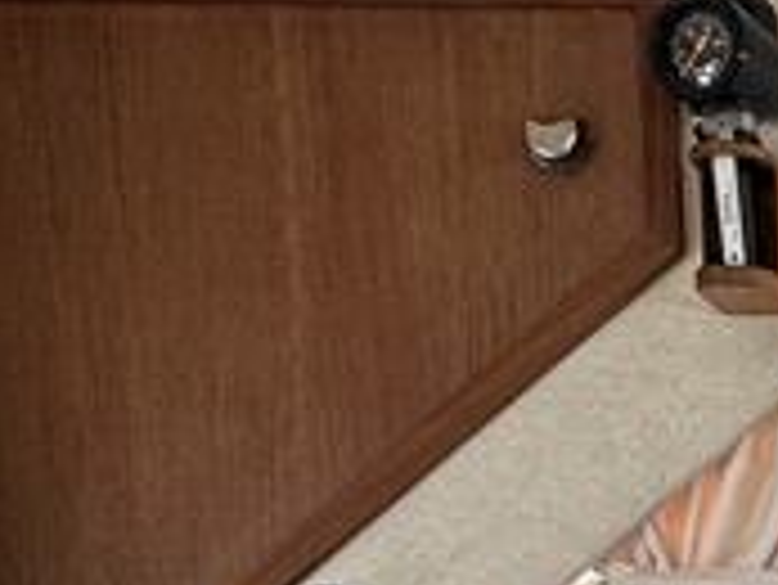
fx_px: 2182
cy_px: 1066
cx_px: 1529
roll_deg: +0.3
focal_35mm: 97
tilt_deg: -5.3
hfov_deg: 16.0
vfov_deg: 13.6
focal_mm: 2.22
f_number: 2.2
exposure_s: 1/99
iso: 50
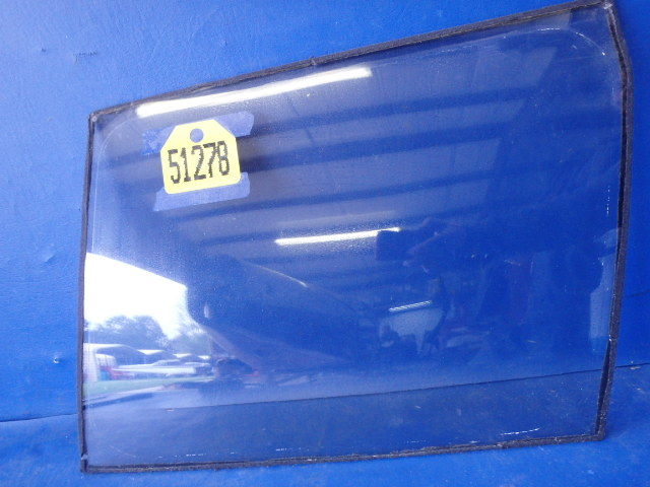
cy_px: 244
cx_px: 325
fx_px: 526
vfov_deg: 49.7
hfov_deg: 63.4
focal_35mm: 28
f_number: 3.9
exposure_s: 1/30
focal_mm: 5
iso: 500
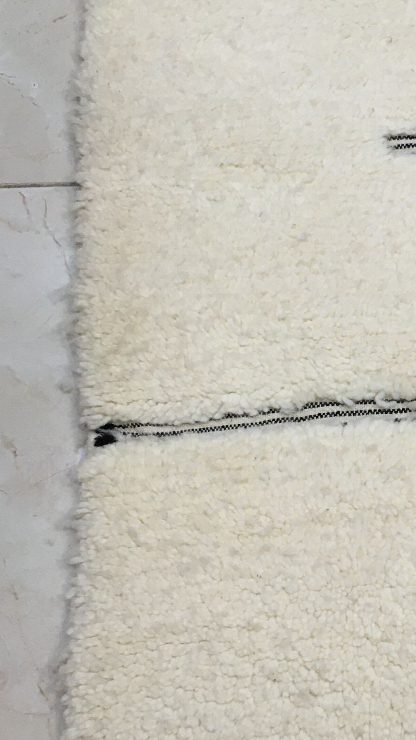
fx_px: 1157
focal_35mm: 59
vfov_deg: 35.4
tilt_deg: -69.1
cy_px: 378
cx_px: 451
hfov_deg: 19.6
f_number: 2.2
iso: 64
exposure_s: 1/30
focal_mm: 4.15
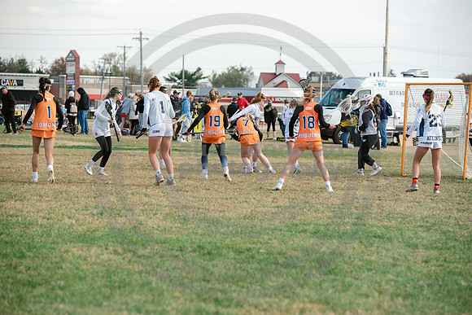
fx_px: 1901
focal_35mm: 145
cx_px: 236
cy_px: 158
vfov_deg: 9.5
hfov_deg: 14.2
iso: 250
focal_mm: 145
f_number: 4.5
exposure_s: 1/1250
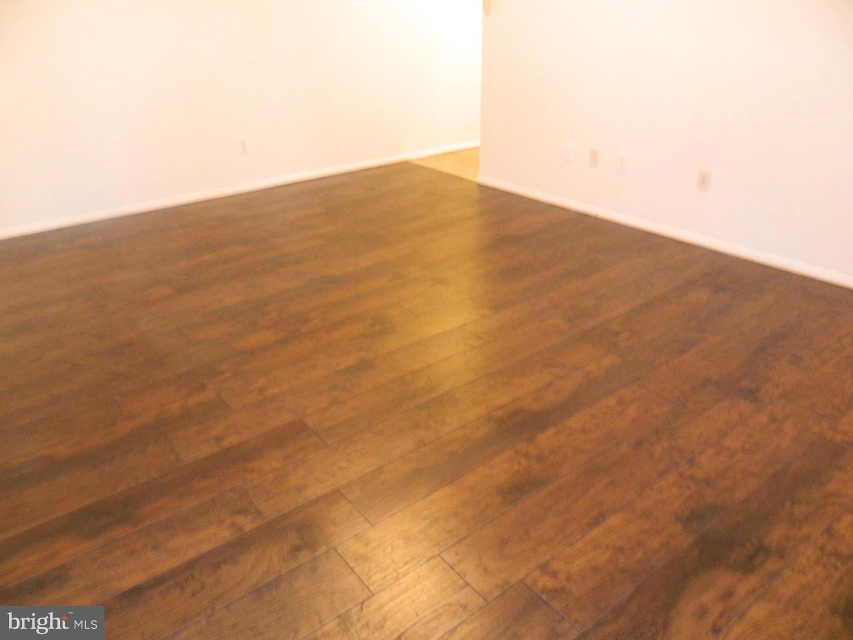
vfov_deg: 54.9
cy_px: 320
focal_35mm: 25
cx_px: 426
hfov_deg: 69.4
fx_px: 616
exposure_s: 1/15
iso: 400
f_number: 3.1
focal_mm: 4.5
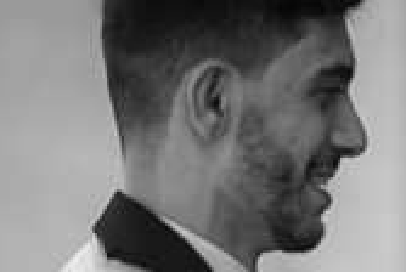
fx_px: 6462
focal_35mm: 572
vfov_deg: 2.4
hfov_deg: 3.6
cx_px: 656
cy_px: 392
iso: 100
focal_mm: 165
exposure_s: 1/1000
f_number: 2.8
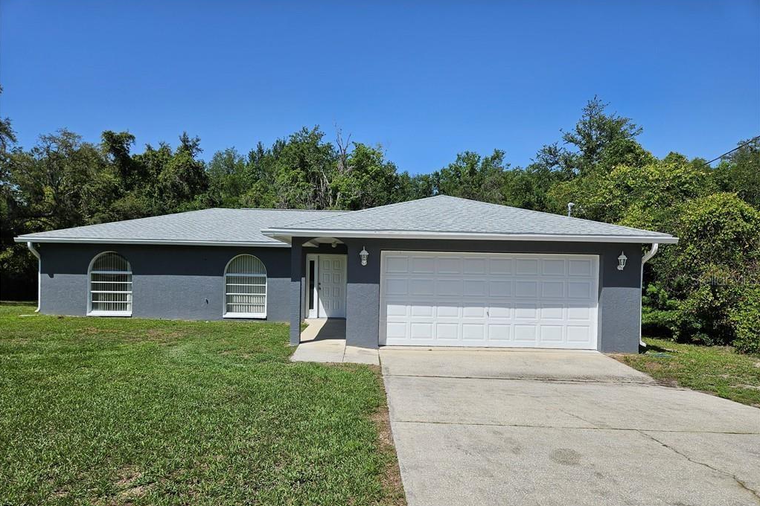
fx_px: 506
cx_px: 380
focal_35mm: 24
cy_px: 279
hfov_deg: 73.8
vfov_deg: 53.0
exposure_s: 1/3372
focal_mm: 5.4
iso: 25
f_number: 1.8
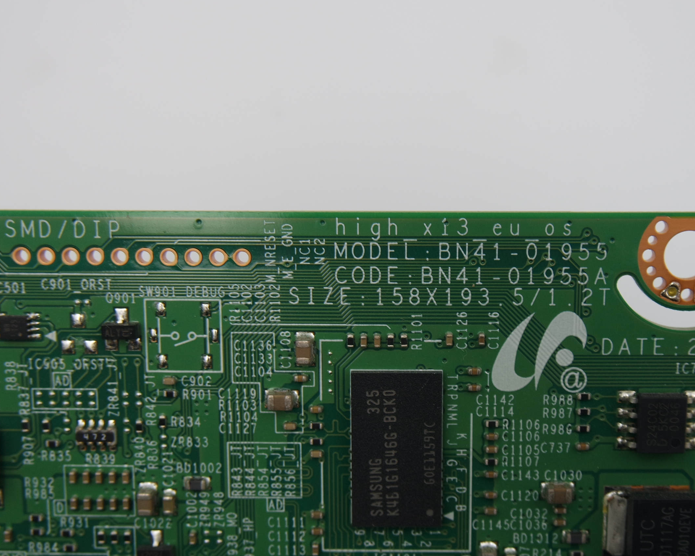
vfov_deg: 32.7
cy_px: 282
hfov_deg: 40.1
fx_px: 946
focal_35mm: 46
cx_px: 420
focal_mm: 13
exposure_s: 1/125
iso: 160
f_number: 4
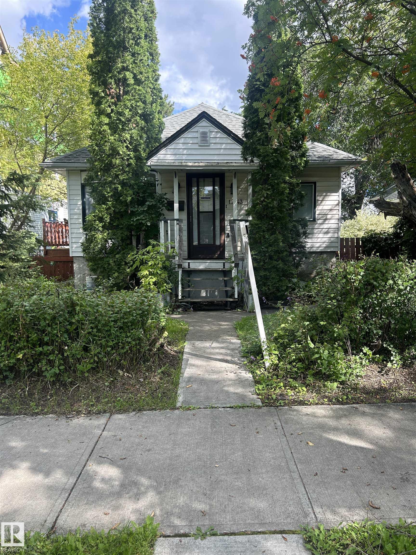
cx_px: 208
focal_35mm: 26
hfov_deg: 53.1
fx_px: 417
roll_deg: -0.2
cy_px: 278
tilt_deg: -4.4
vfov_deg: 67.3
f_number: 1.5
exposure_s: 1/758
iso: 50
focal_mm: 5.7
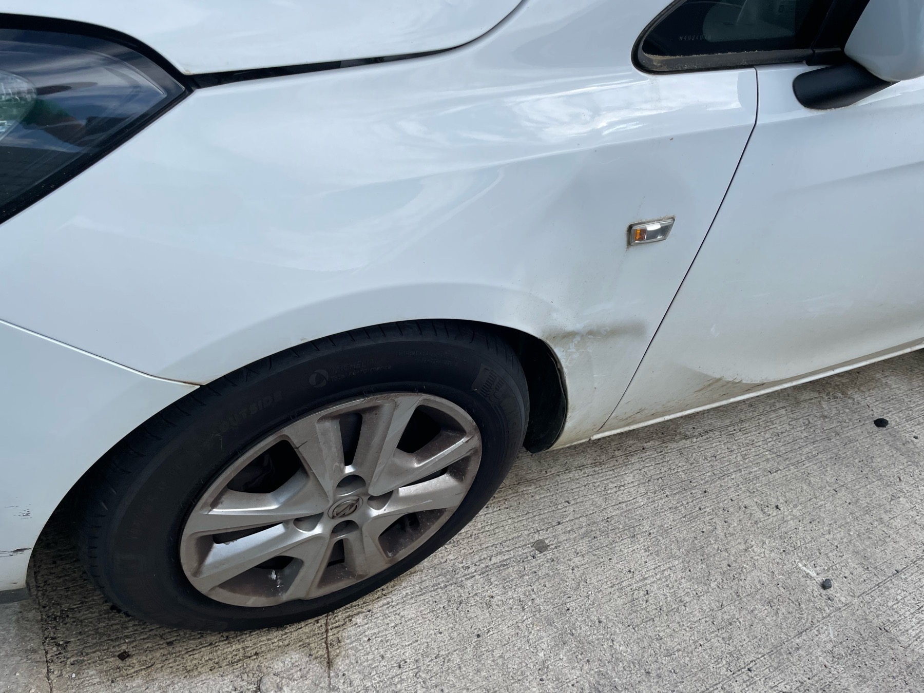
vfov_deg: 53.1
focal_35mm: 26
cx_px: 462
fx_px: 694
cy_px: 346
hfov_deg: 67.3
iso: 32
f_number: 1.6
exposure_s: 1/3300
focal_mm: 4.2
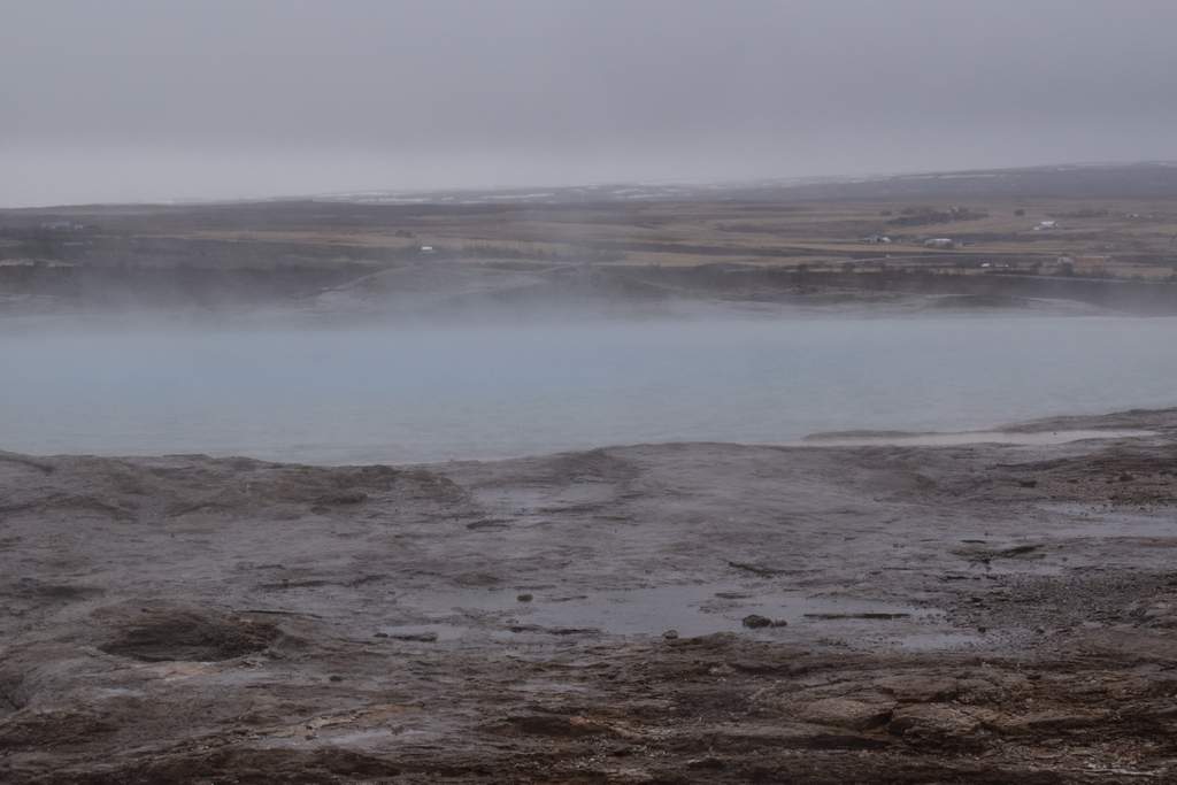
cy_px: 392
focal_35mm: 82
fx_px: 2697
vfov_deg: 16.6
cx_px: 588
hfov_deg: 24.6
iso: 1000
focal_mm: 55
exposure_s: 1/640
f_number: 13
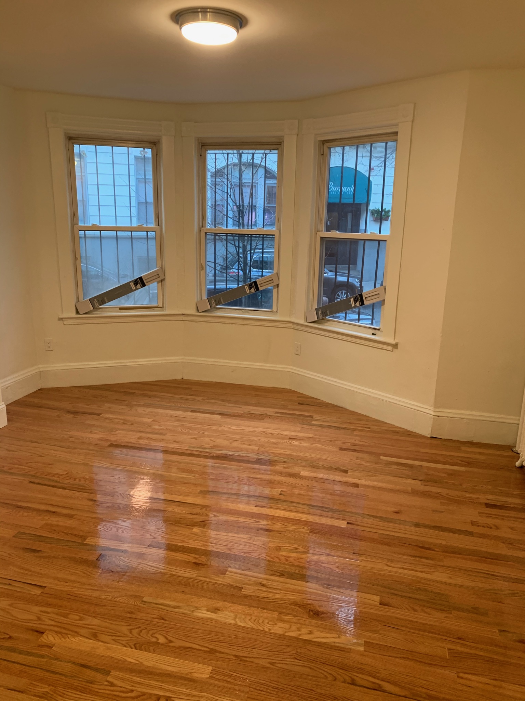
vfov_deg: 67.3
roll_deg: -1.1
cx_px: 262
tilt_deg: -13.3
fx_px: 526
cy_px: 350
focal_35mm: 26
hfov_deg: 53.0
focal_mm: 4.25
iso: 160
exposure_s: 1/60
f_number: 1.8
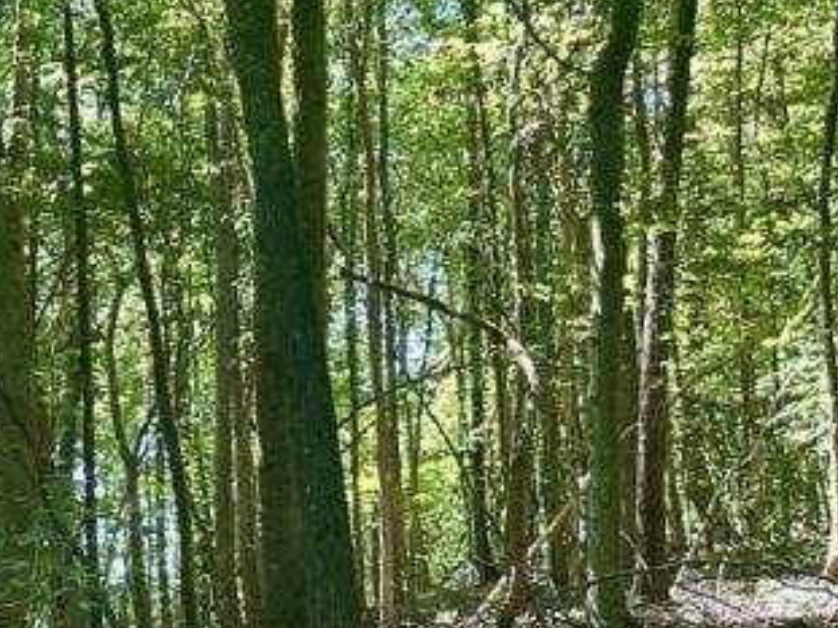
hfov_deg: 20.7
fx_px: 1912
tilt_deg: +5.2
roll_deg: -2.1
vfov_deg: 18.3
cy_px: 593
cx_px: -450
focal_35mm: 79
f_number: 1.78
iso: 100
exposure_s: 1/121
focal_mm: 6.86
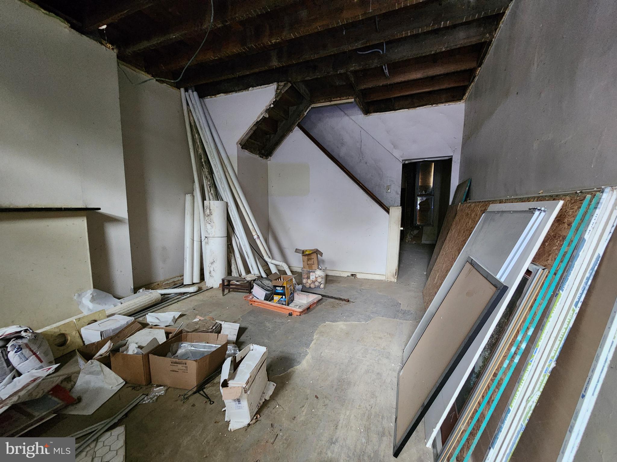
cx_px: 308
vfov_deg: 89.9
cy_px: 231
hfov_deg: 106.2
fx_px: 232
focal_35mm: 13
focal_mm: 2.2
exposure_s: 1/30
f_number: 2.2
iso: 640
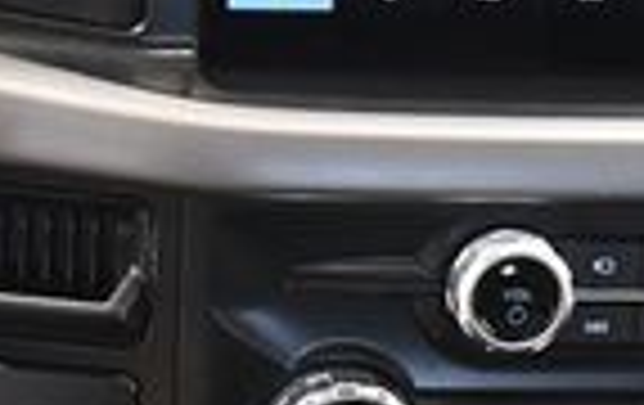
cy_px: 7
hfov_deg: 12.7
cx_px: 90
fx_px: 2884
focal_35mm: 164
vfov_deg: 8.0
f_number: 3.8
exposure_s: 1/100
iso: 2500
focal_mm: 24
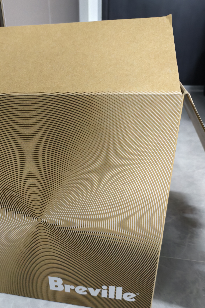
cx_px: 63
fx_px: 265
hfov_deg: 41.6
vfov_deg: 59.9
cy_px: 179
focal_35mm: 31
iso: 1404
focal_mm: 6.54
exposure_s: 1/33.3
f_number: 1.57
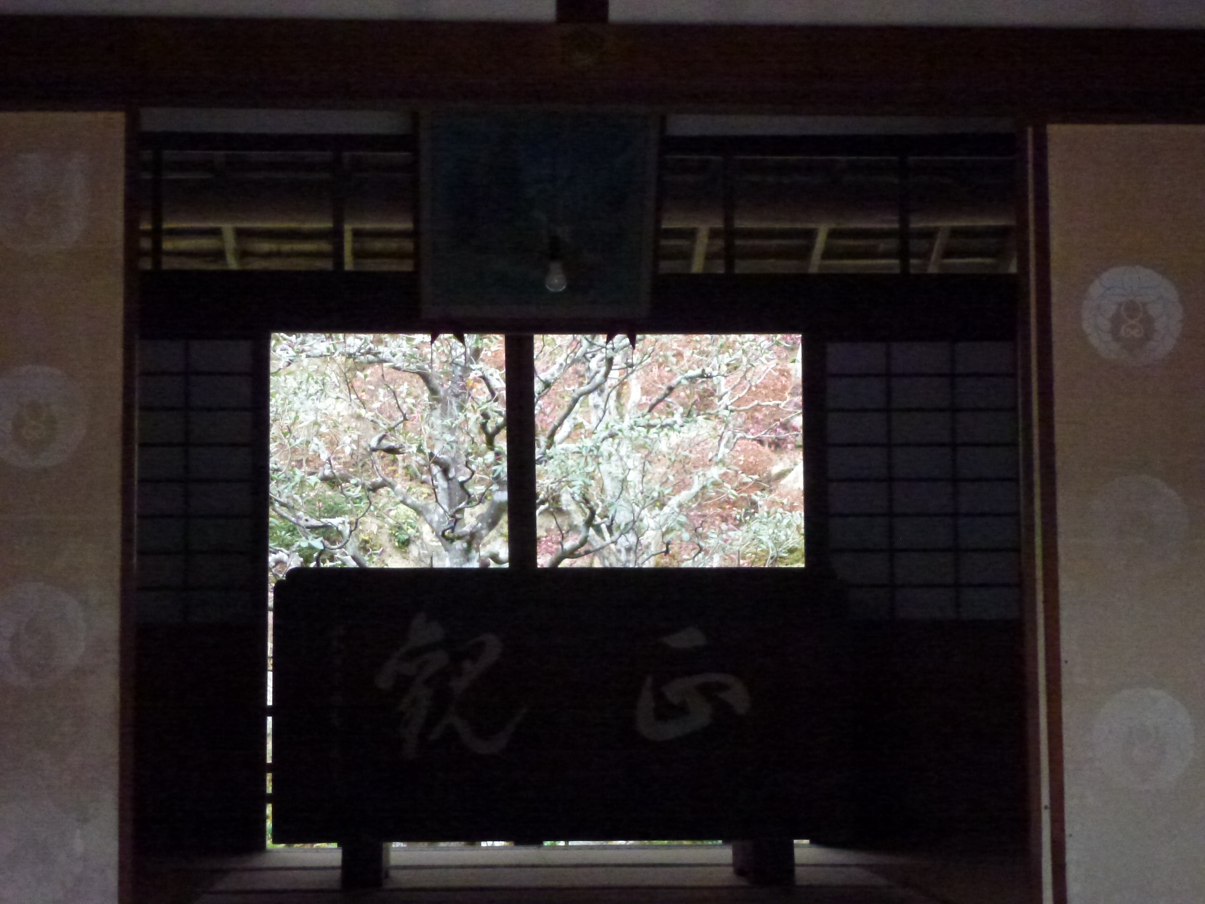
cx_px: 602
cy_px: 452
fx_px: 2472
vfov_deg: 20.7
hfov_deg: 27.4
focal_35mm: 71
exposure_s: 1/80
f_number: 4.7
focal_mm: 12.7
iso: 1600
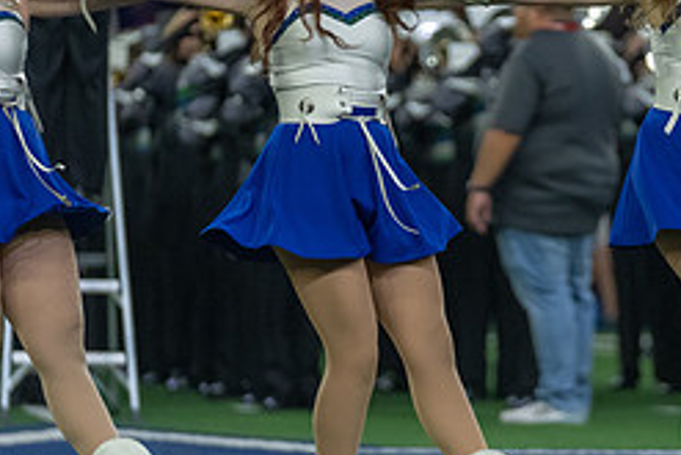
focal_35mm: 408
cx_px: 422
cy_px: 203
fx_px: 7722
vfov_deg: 3.4
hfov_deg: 5.0
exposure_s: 1/1250
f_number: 2.8
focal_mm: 174
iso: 4000
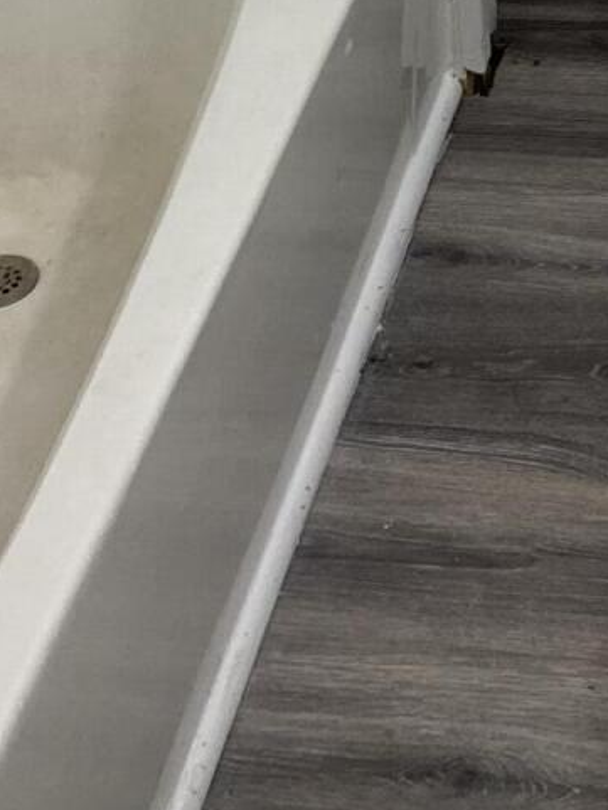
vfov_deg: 15.7
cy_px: -616
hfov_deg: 13.3
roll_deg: +2.5
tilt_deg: -19.5
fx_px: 2528
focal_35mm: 108
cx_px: 773
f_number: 1.8
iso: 125
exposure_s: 1/120
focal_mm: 4.25
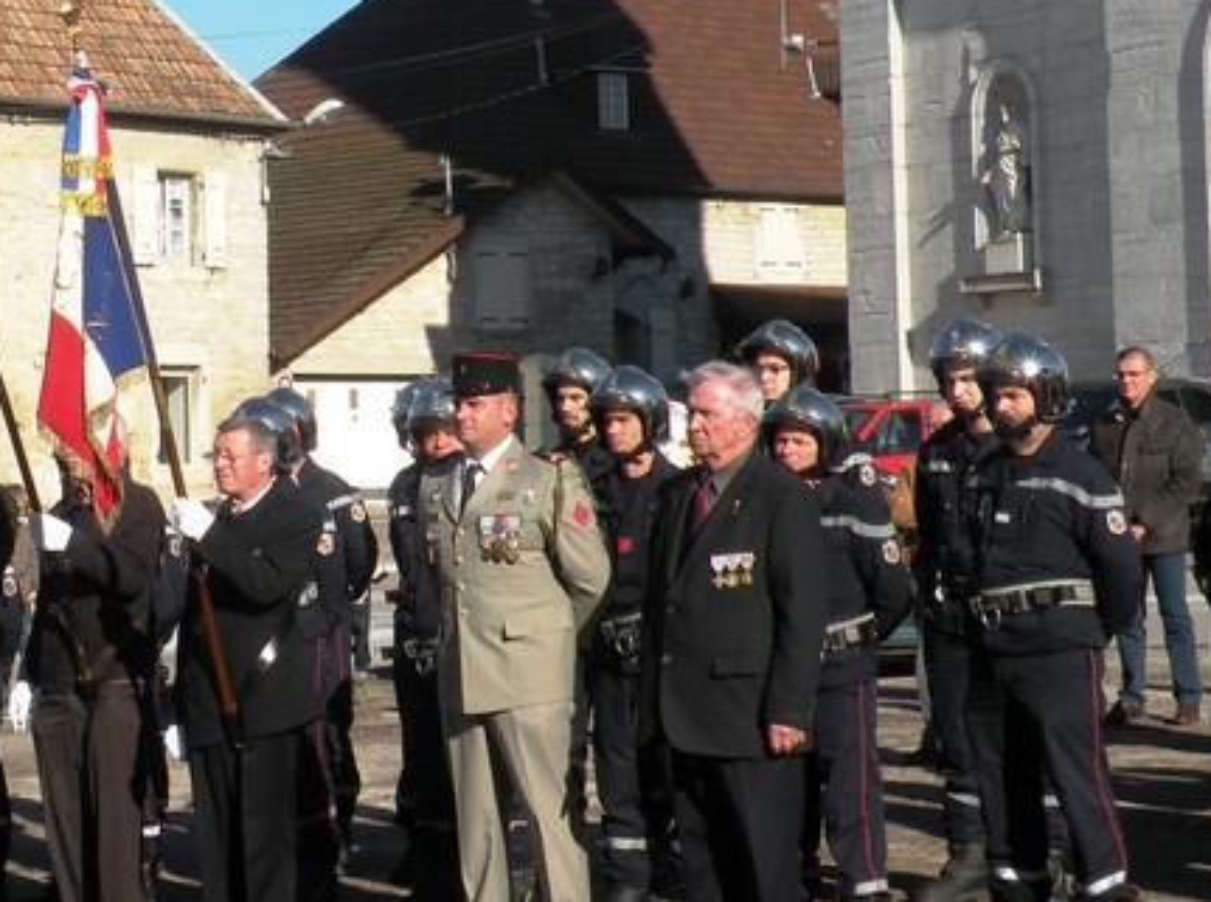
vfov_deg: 14.1
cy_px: 236
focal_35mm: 104
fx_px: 3629
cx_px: 303
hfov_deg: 18.8
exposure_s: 1/310
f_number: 7.1
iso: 64
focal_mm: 9.8
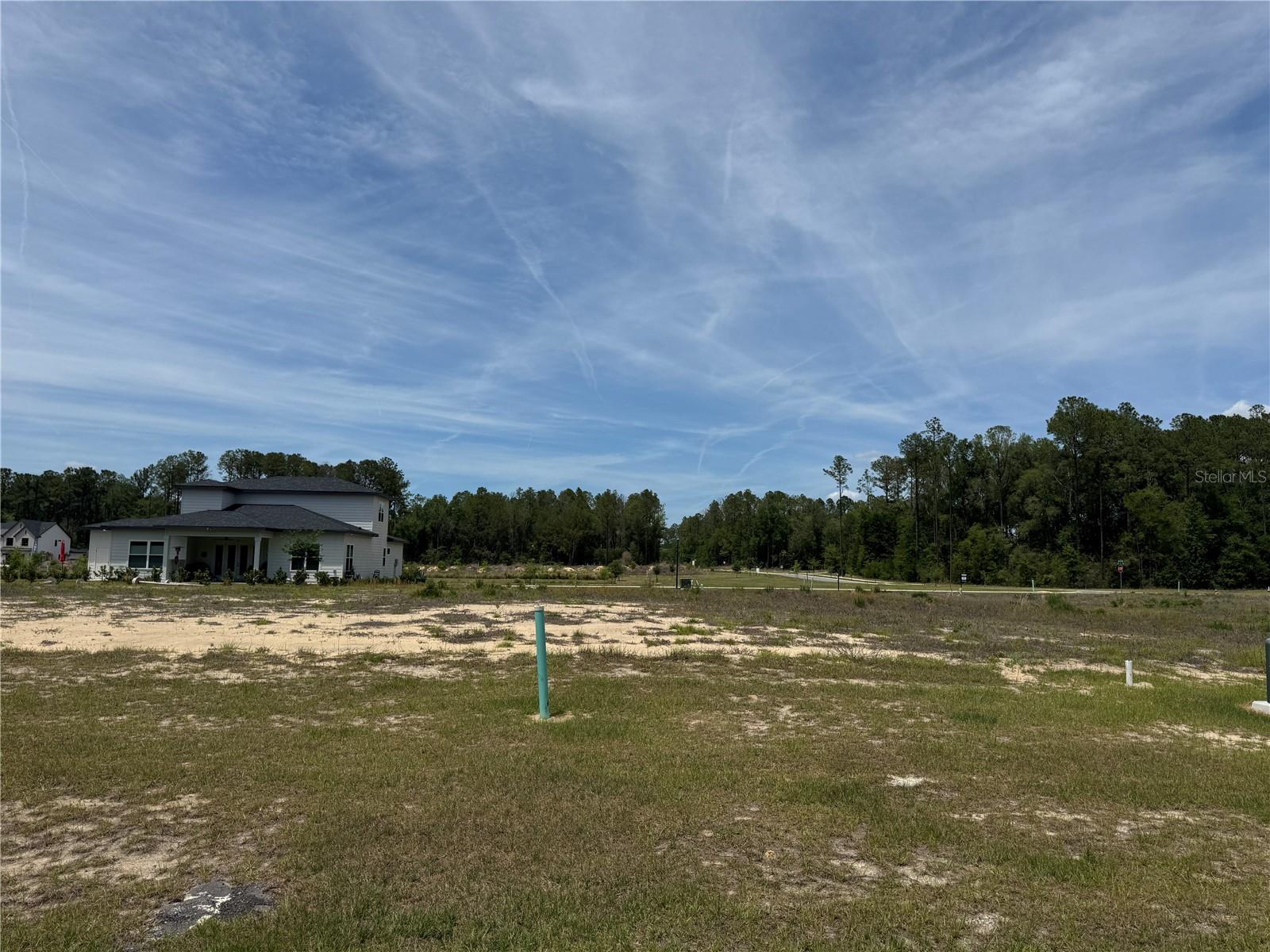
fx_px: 881
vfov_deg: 56.8
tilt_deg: +4.7
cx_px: 635
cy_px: 476
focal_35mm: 24
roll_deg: -1.5
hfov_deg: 71.6
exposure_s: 1/7937
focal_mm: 6.76
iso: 80
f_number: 1.78
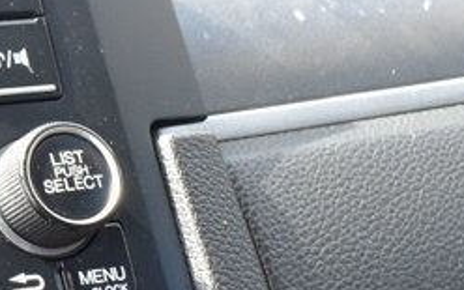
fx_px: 1835
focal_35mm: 145
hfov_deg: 13.3
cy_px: 137
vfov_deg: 9.0
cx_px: -316
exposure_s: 1/20
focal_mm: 23
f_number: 6.3
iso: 400
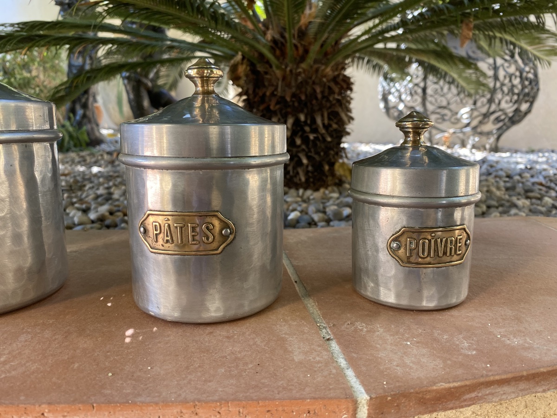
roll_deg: -2.2
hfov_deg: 67.3
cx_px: 278
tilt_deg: -8.8
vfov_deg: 53.1
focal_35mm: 26
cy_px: 209
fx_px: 418
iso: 64
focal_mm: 4.25
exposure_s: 1/122
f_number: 1.8
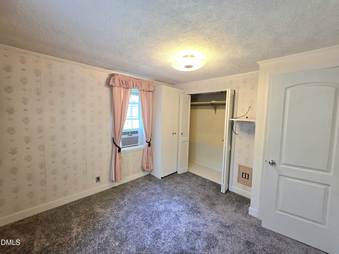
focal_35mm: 13
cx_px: 170
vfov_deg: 89.9
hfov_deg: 106.2
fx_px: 127
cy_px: 127
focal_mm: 2.2
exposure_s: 1/60.2
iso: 160
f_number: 1.9
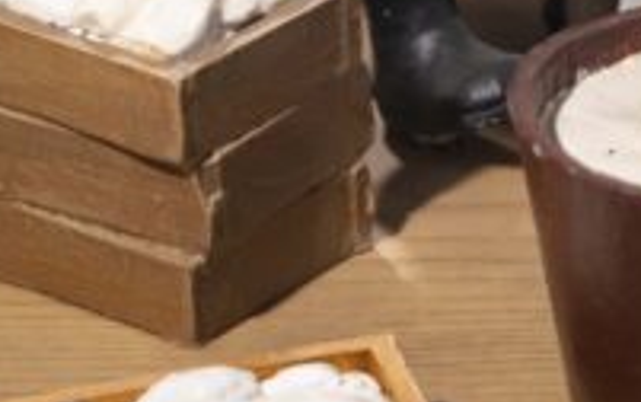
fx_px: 3986
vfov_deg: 5.6
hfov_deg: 9.2
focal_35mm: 228
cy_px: -439
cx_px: 584
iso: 1000
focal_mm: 44
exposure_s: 1/160
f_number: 5.6
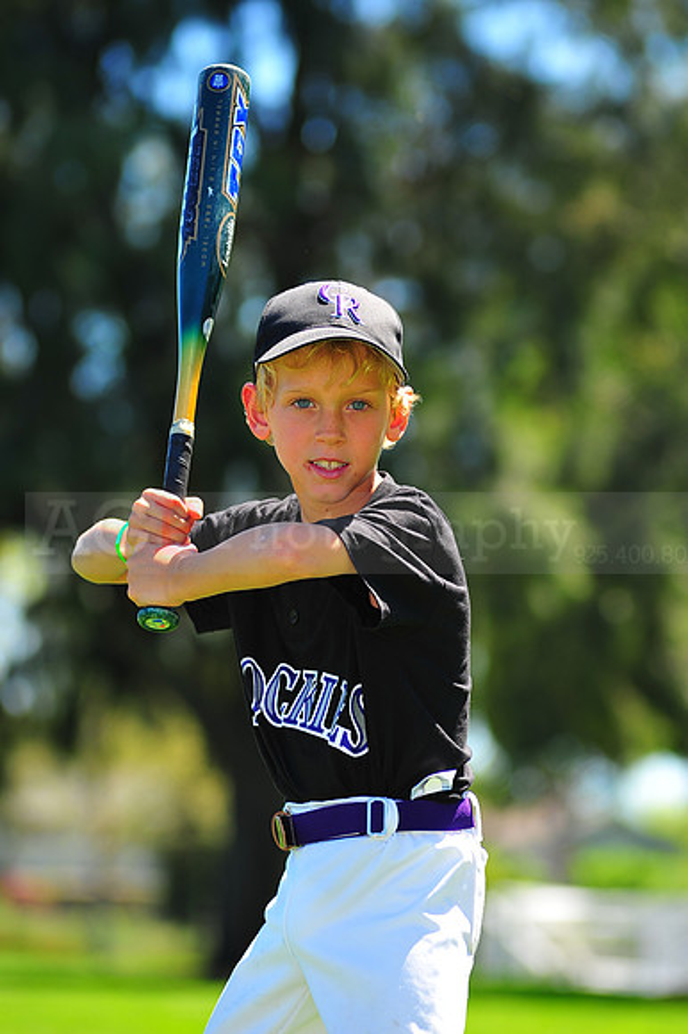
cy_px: 517
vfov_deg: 11.4
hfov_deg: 7.6
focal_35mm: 180
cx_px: 344
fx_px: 5166
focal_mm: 180
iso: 200
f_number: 5
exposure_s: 1/400
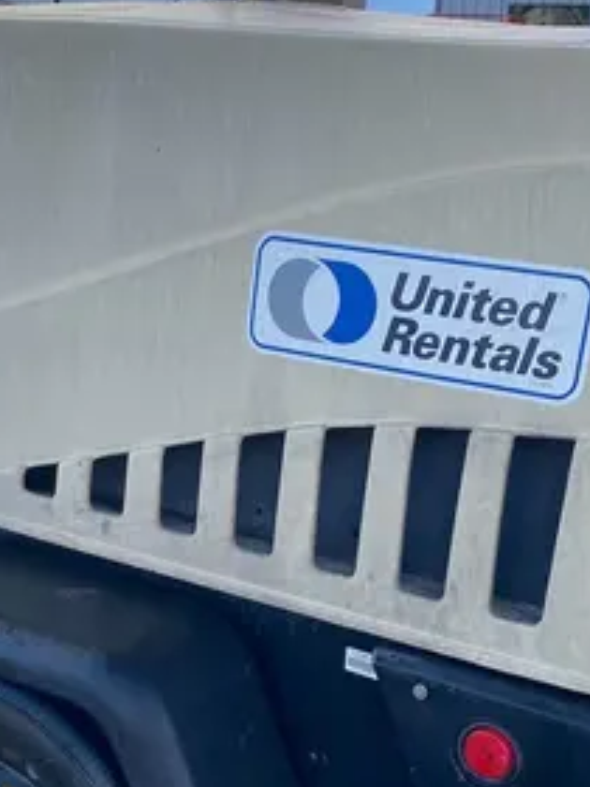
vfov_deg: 27.9
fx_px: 1545
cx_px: 183
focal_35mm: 68
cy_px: 642
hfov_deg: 21.5
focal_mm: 4.25
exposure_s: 1/504
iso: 32
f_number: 1.8
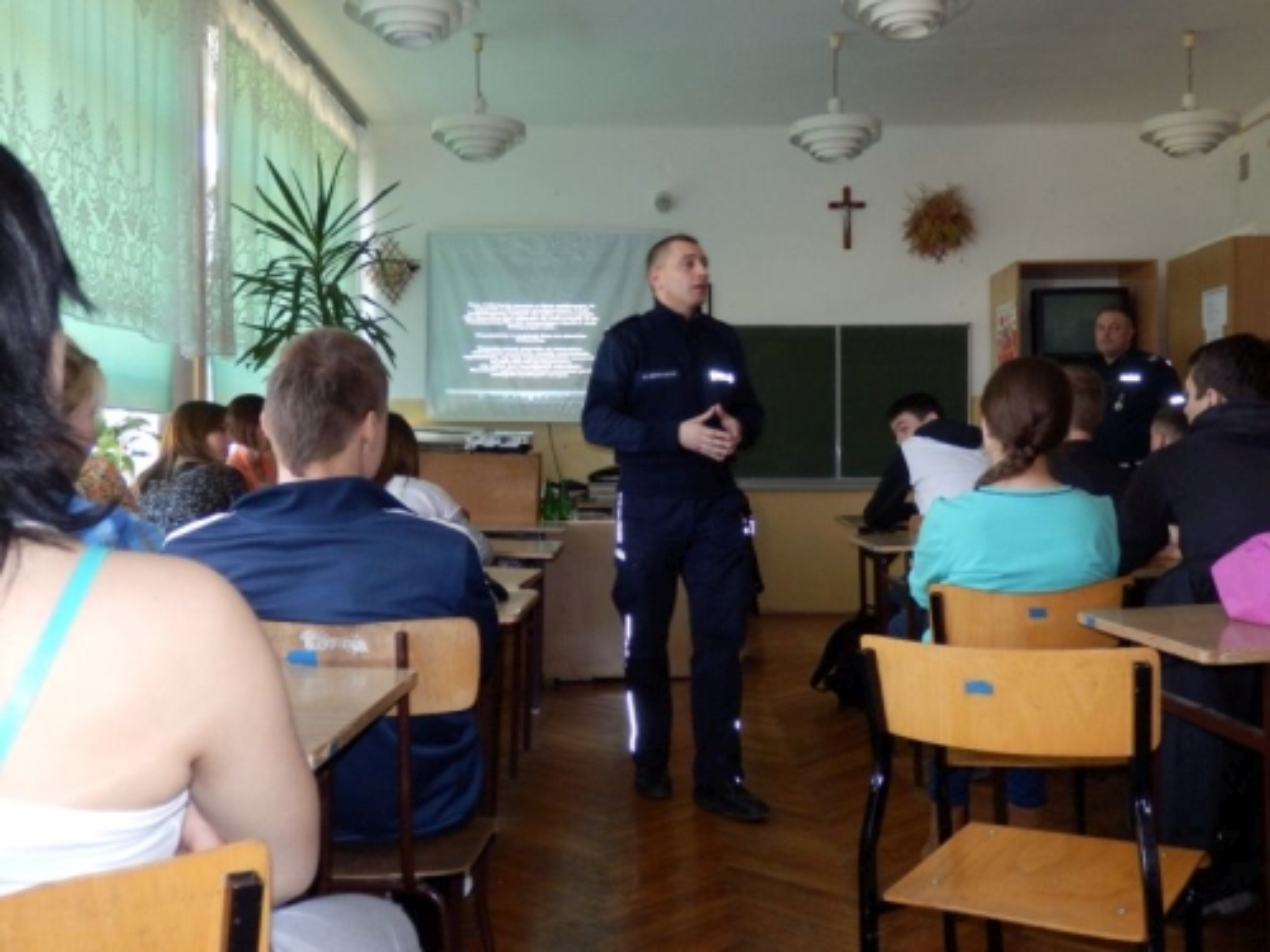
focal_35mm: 33
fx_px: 1211
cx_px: 635
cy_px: 476
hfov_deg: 55.4
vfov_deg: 42.9
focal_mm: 6
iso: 400
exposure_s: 1/30
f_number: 3.4
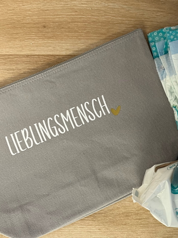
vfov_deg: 43.8
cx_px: 116
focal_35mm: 43
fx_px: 295
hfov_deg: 33.4
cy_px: 127
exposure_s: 1/50
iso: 160
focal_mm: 5.1
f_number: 1.6
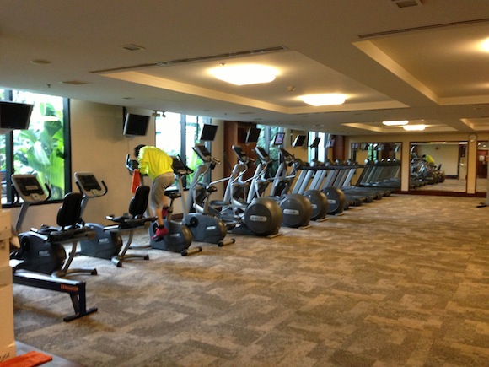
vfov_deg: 42.9
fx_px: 466
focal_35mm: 33
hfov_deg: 55.4
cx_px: 244
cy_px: 184
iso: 250
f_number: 2.4
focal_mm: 4.13
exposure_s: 1/20
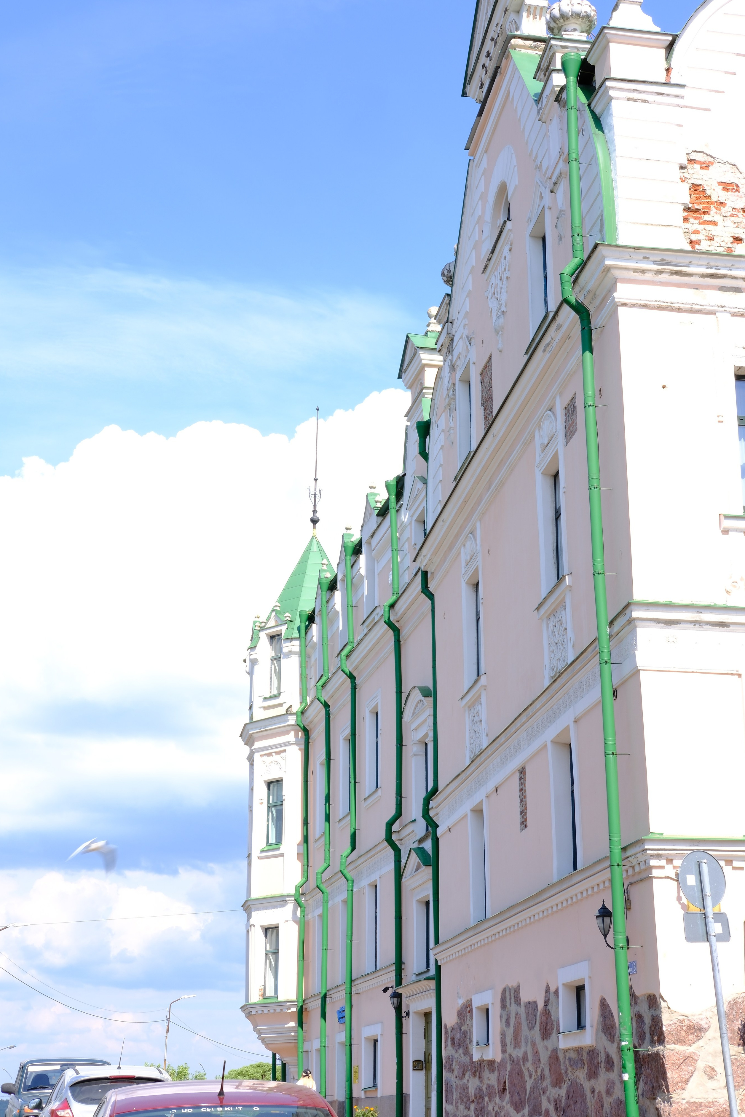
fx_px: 1676
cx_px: 369
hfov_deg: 25.1
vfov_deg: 36.9
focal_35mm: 54
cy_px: 557
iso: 125
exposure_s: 1/30
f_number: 16
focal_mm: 35
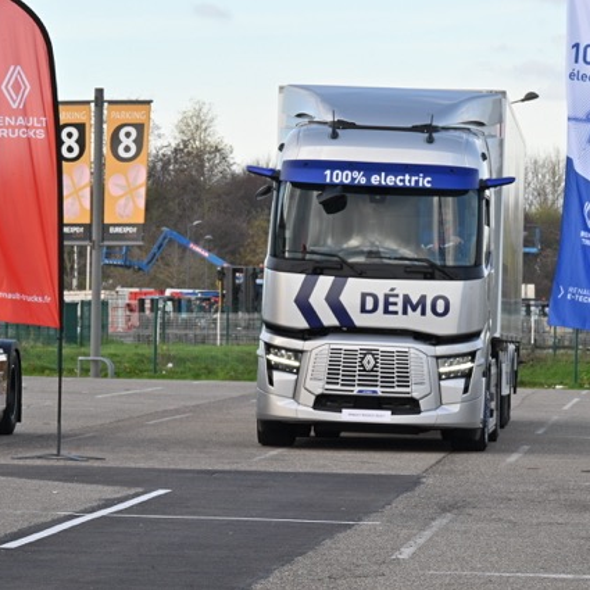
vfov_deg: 7.4
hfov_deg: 7.4
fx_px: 4570
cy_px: 295
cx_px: 435
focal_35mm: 237
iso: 640
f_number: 20
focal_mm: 185
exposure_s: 1/100
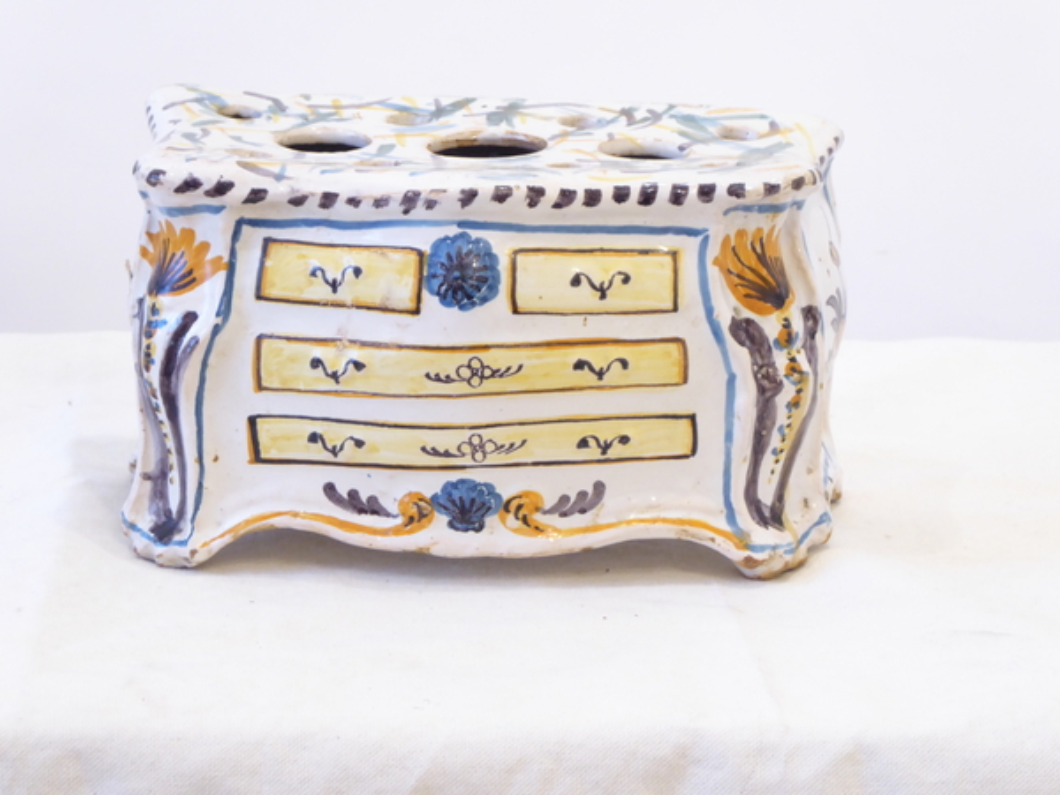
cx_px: 530
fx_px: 5420
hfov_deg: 11.2
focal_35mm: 177
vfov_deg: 8.4
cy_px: 398
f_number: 5.5
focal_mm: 28.7
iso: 400
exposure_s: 1/6
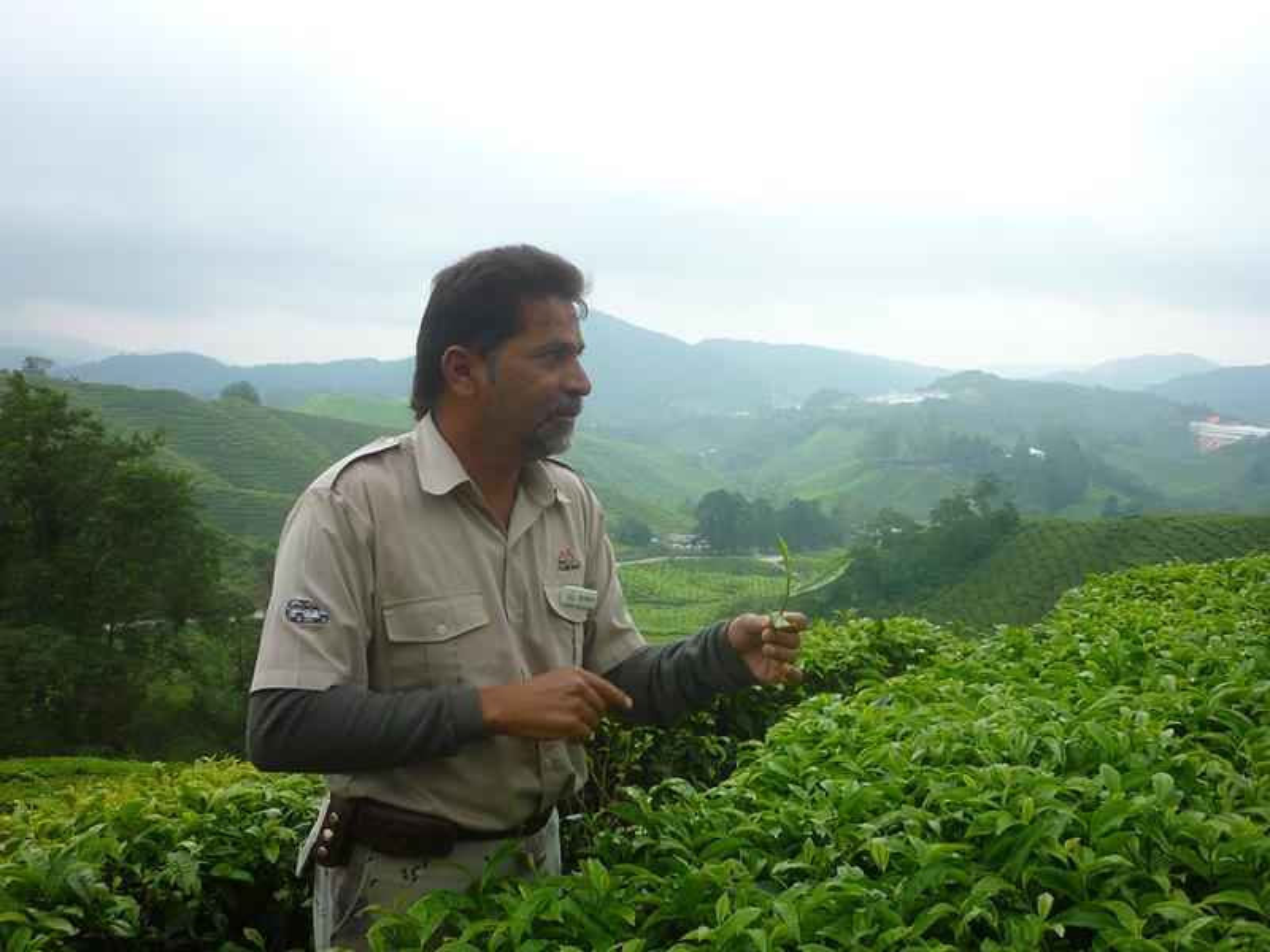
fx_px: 1211
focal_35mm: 33
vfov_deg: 42.9
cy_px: 476
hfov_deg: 55.4
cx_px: 635
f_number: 2.8
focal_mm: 5.5
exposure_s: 1/250
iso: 80
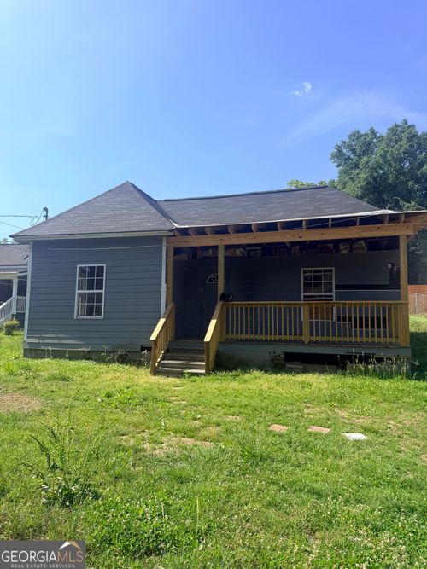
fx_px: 395
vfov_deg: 71.6
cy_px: 284
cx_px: 214
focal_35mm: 24
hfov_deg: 56.8
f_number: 1.78
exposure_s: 1/3584
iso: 80
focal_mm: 6.76
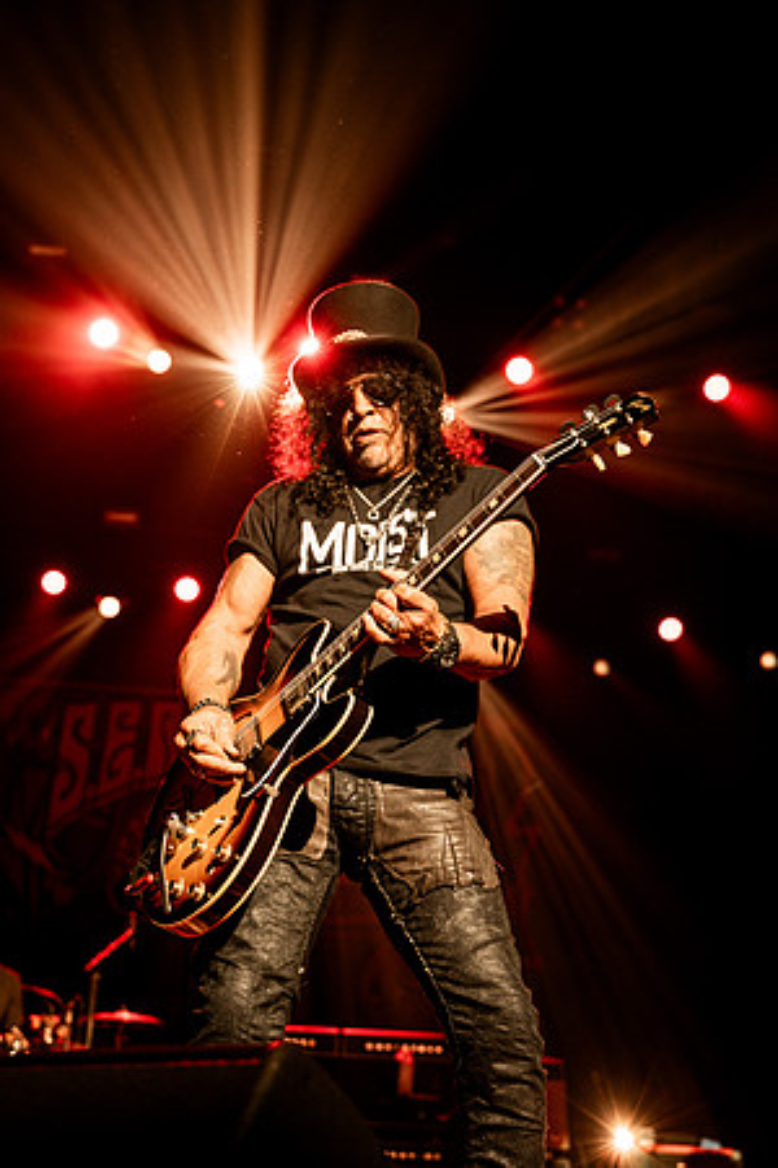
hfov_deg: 35.1
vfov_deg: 50.7
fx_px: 1232
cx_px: 389
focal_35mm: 38
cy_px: 584
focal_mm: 38
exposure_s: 1/200
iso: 1600
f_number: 3.2
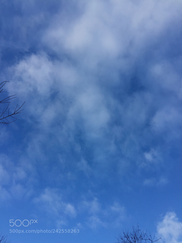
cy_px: 122
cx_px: 91
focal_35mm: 29
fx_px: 203
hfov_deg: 48.2
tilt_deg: +67.4
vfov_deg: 61.7
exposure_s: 1/942
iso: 32
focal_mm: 4.15
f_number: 2.2
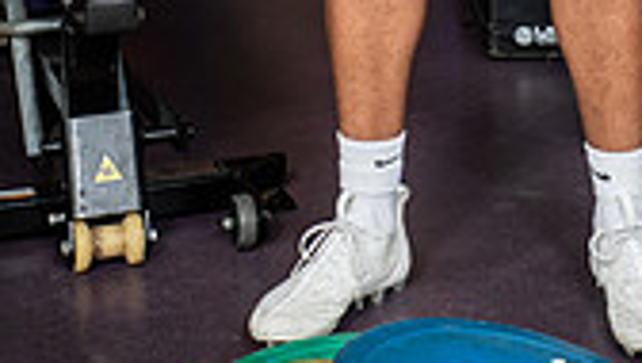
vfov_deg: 8.8
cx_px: 474
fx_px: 2199
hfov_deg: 16.5
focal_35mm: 129
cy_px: -436
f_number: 7.1
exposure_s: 1/250
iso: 800
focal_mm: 46
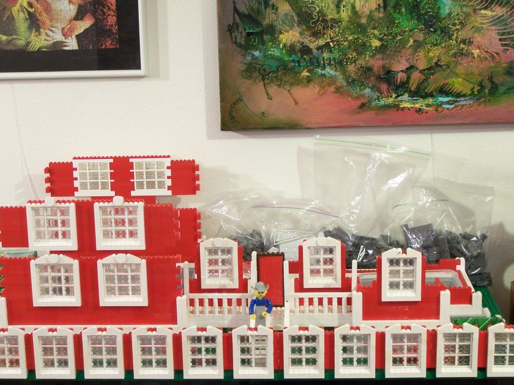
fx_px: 1158
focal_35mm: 78
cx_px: 241
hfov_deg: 25.0
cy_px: 233
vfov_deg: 18.9
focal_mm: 10.7
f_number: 3.2
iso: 80
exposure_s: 1/2
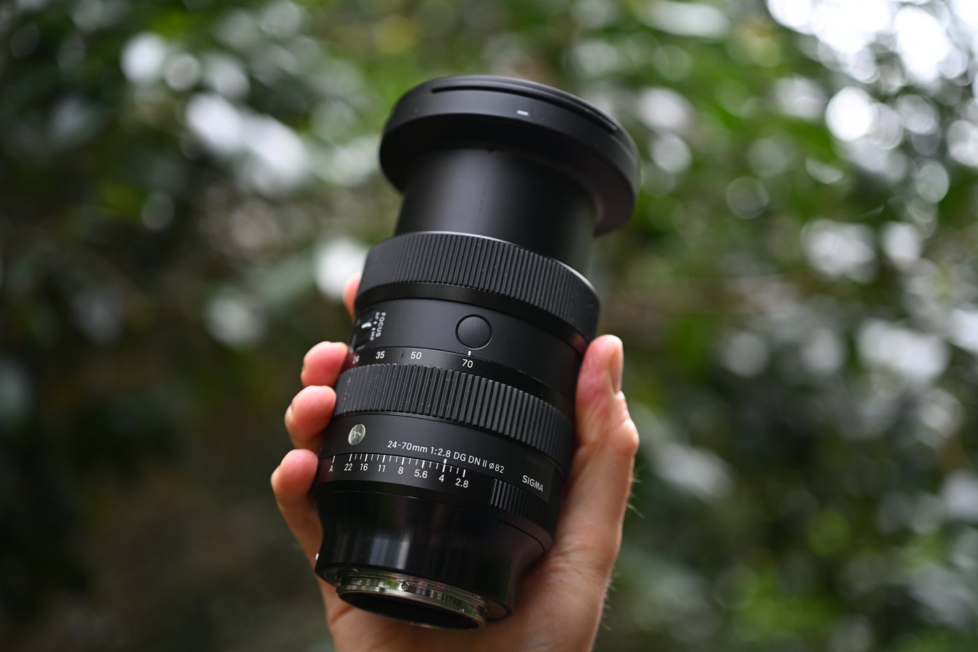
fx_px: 1358
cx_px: 489
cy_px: 326
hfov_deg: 39.6
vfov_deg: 27.0
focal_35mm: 50
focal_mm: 50
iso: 320
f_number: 3.3
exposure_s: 1/160
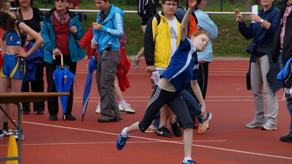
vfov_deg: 4.0
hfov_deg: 7.2
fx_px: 2329
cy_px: 77
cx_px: 172
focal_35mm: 301
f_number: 6.3
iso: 800
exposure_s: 1/2000
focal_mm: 160
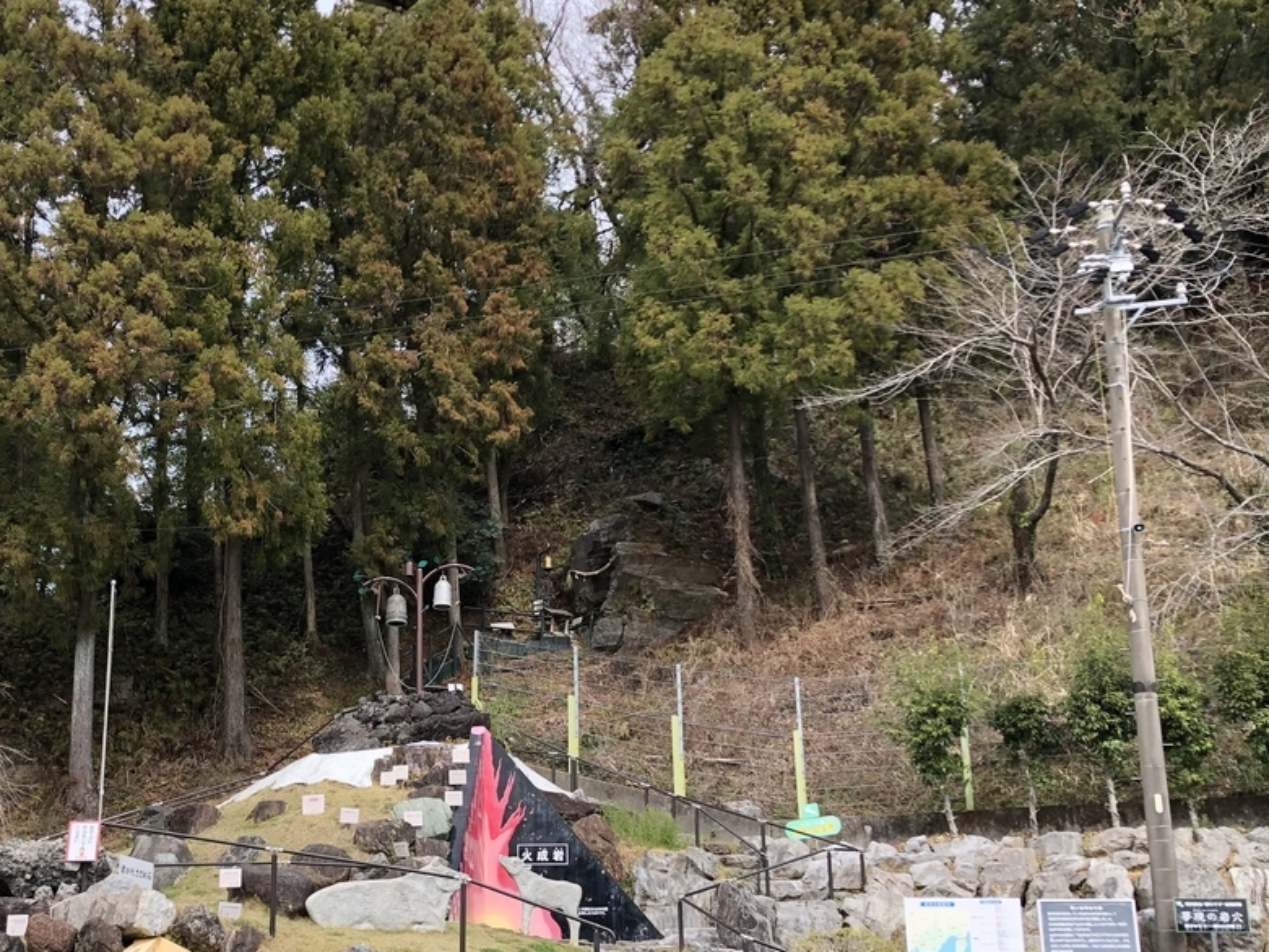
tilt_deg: +14.2
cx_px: 383
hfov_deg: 43.0
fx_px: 1577
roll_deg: -2.3
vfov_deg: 33.3
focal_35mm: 43
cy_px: 632
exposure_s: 1/657
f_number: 1.8
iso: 20
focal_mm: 4
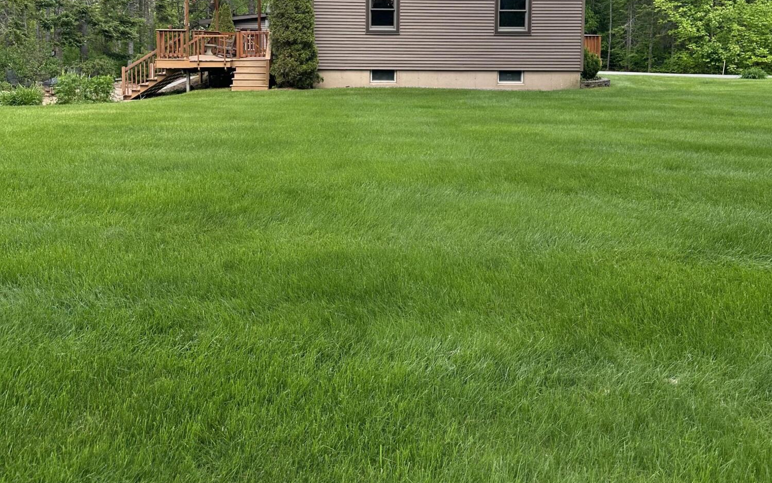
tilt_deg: -1.6
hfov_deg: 56.7
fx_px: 715
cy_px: 80
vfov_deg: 35.7
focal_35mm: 34
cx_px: 387
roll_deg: -0.3
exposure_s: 1/1289
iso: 80
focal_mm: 6.86
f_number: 1.78
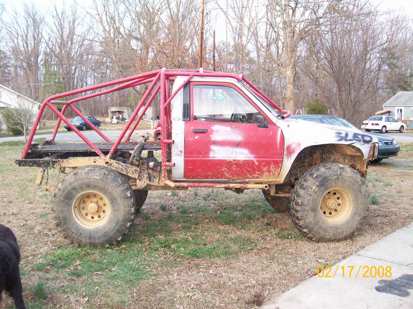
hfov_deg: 51.4
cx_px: 206
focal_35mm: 36
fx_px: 430
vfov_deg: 39.7
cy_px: 154
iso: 140
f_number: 2.7
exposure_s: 1/110
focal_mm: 6
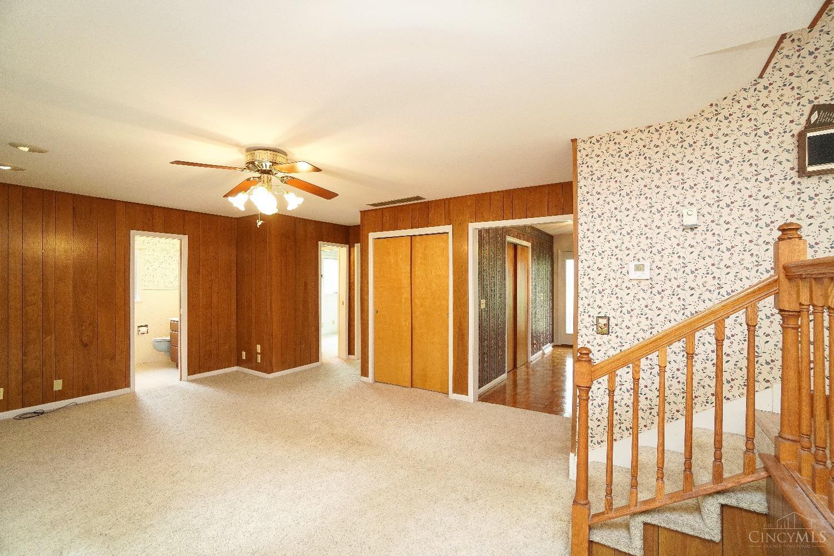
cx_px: 417
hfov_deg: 100.4
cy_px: 278
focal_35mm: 15
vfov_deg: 77.3
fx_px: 347
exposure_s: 1/60
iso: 1000
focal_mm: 10
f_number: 4
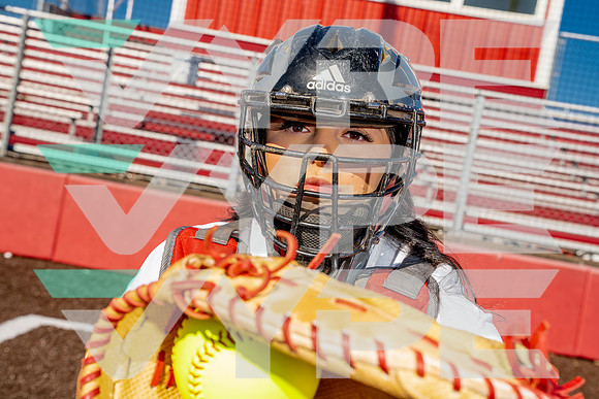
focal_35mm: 57
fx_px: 951
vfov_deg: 23.7
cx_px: 300
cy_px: 200
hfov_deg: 35.0
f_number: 9
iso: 100
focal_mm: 57
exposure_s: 1/250
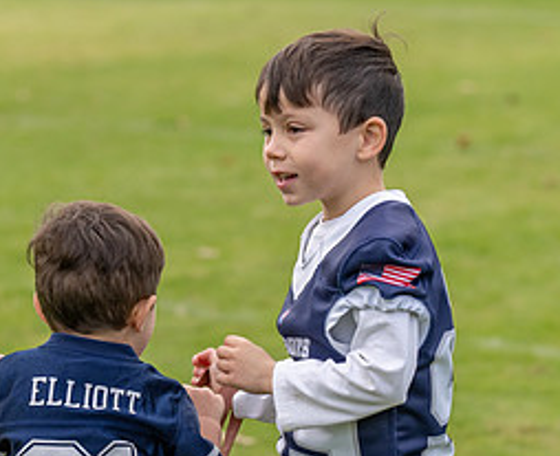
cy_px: 431
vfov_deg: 6.8
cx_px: 202
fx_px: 3823
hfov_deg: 8.4
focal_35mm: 229
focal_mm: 79
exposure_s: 1/500
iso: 200
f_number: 2.8
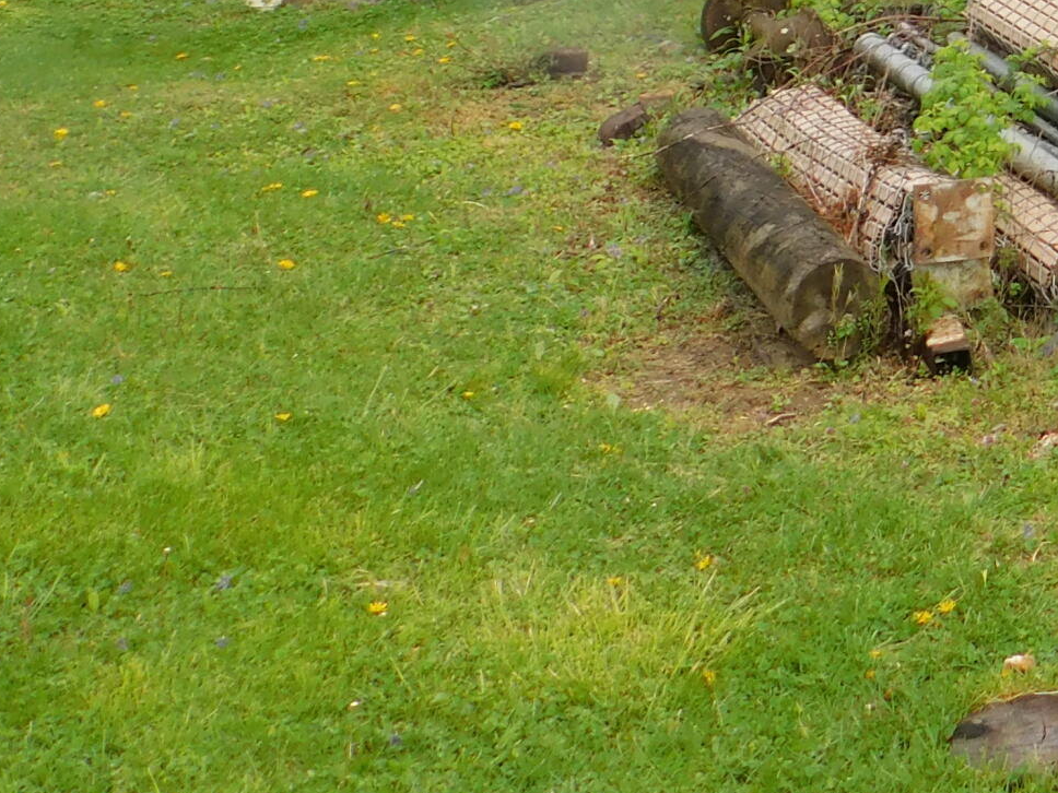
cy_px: -426
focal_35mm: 93
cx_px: 1606
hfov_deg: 18.6
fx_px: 2842
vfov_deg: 14.7
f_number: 3.2
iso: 125
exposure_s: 1/800
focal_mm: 5.3
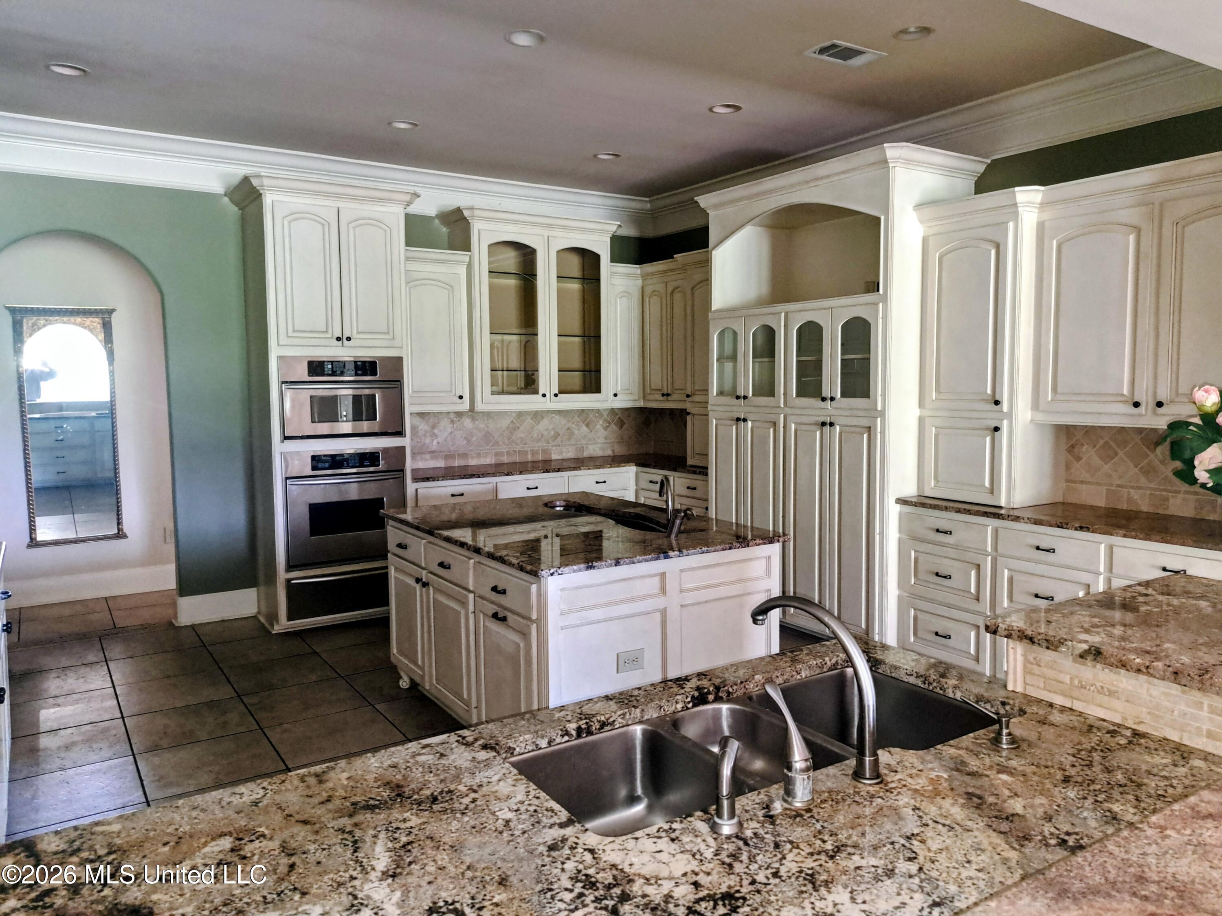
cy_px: 458
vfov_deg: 56.8
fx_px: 847
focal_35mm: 24
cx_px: 611
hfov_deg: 71.6
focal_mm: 5.23
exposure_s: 1/30
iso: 500
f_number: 1.8
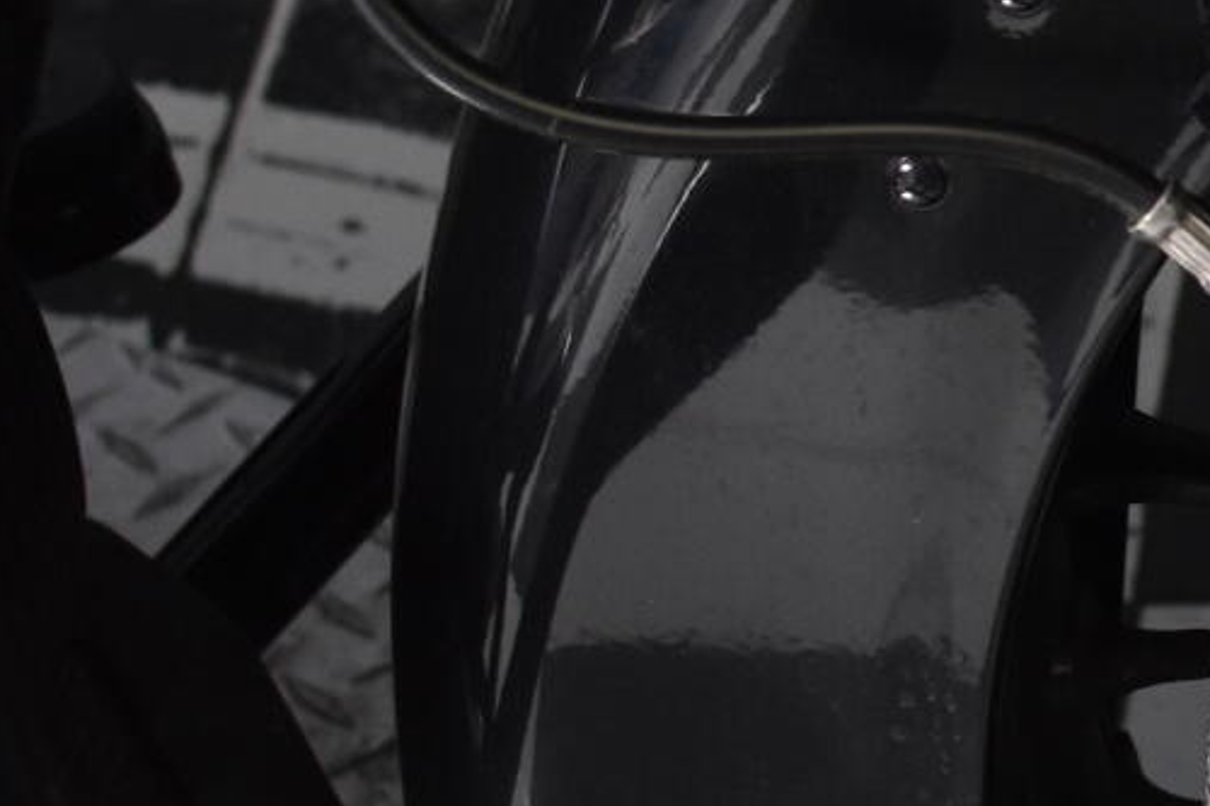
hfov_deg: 9.4
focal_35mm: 210
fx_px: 7056
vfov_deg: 6.5
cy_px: 355
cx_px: 2086
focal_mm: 35
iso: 800
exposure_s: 1/160
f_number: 4.5
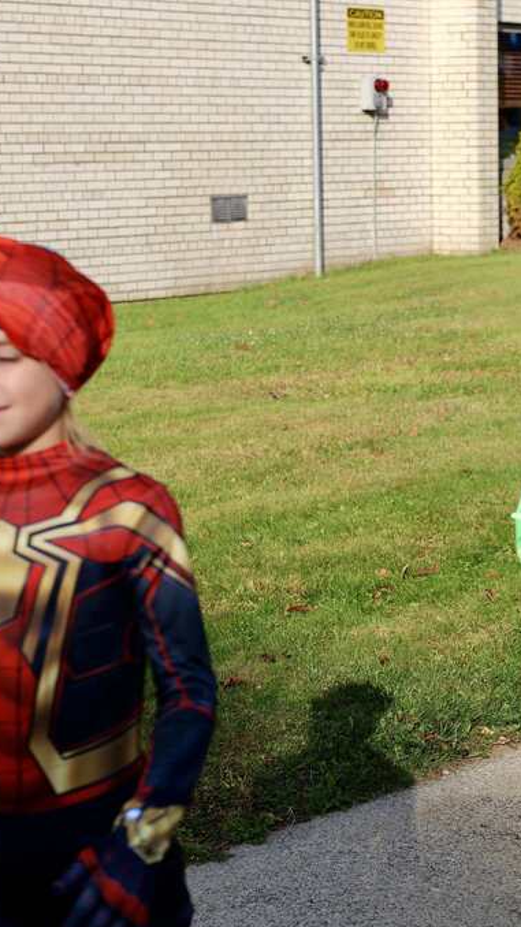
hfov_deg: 12.6
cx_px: 526
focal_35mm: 95
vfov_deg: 22.5
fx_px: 2335
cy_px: 466
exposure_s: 1/400
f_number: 5.6
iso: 100
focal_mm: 60
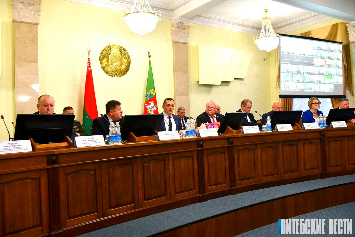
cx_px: 178
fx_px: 316
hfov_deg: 58.7
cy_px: 118
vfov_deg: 41.1
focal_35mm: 32
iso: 1250
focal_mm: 32
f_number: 5
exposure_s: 1/160
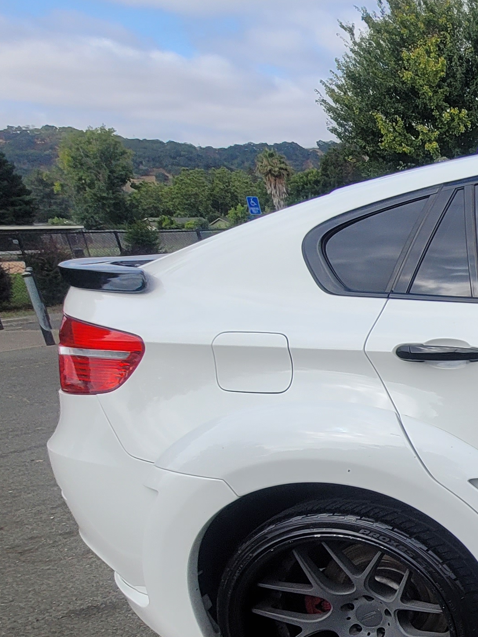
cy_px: 465
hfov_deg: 24.3
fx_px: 681
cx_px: 800
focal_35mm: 37
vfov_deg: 48.5
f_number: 2.2
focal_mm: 2.2
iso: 64
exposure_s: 1/1376
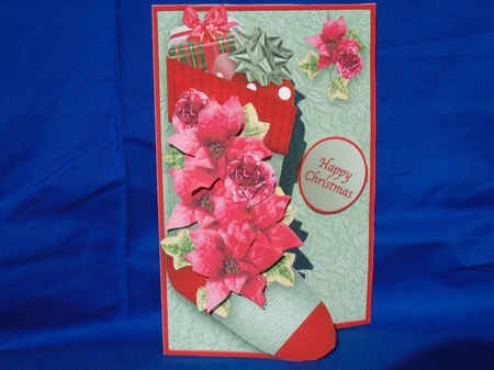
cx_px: 247
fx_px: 1127
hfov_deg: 24.7
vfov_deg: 18.6
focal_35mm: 79
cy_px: 185
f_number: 6.1
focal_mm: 14
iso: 100
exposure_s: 1/800
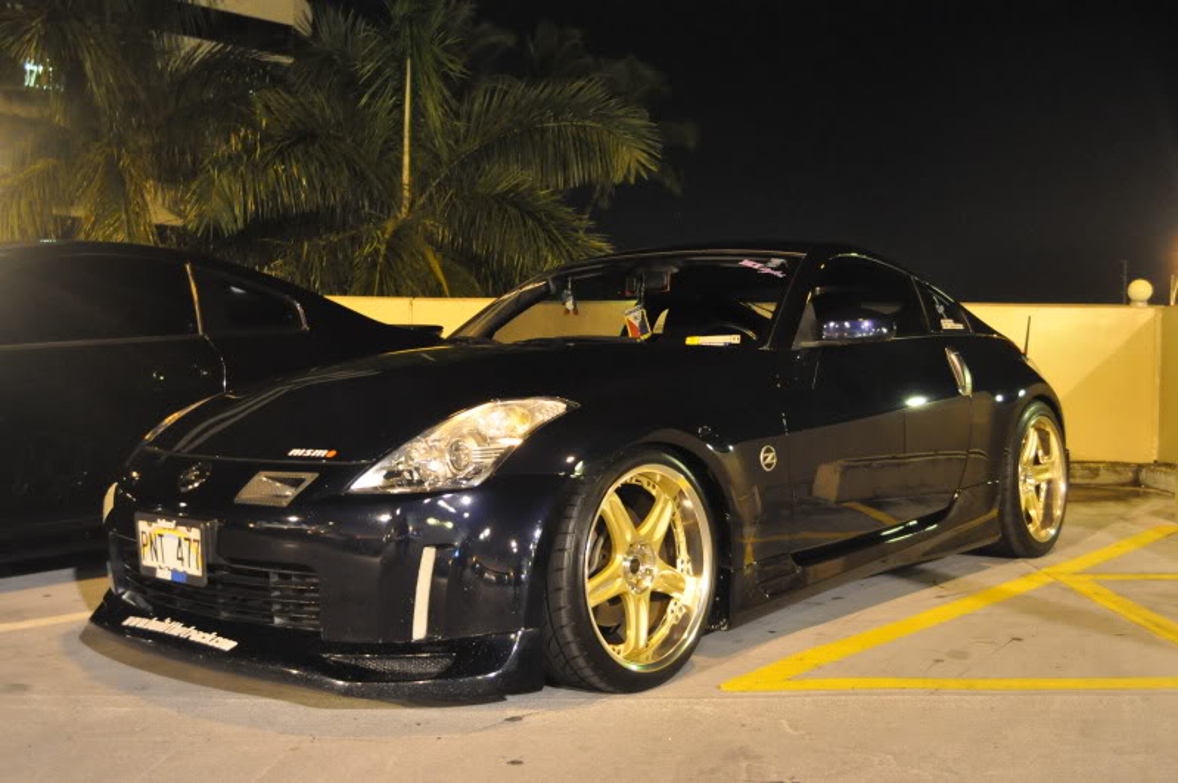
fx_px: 1275
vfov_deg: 34.1
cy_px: 392
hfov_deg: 49.6
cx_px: 589
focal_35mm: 39
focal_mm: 26
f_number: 4.2
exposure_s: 1/5
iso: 3200
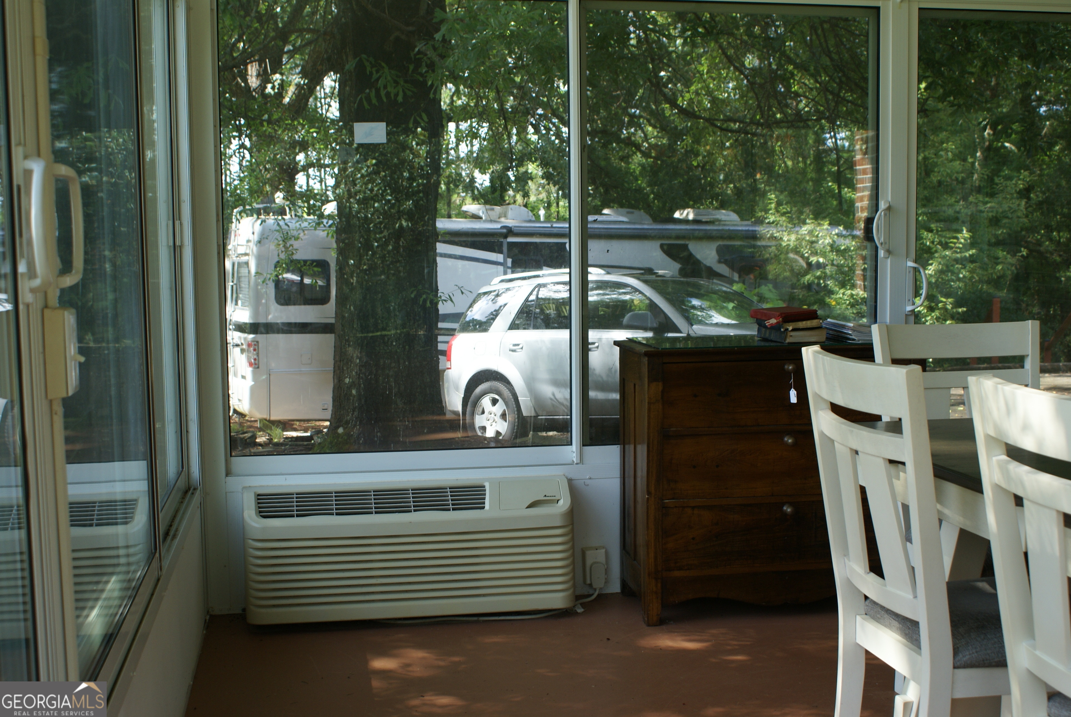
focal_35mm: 42
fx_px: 1251
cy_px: 358
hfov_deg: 46.4
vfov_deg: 32.0
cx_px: 536
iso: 100
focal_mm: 28
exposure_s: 1/60
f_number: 5
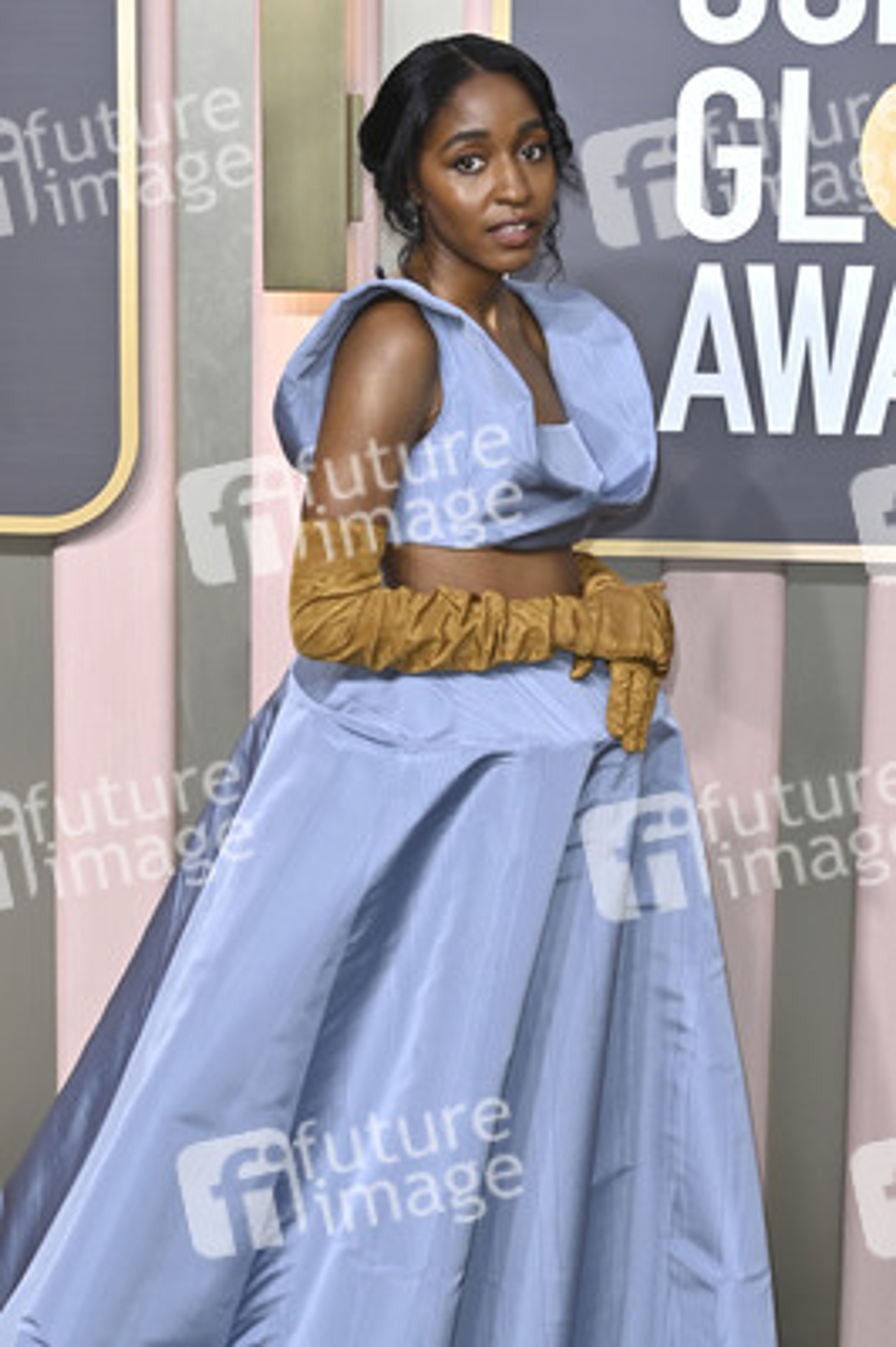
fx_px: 2655
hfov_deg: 19.2
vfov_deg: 28.5
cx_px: 448
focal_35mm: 71
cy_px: 674
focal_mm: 71
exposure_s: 1/200
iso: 320
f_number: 8
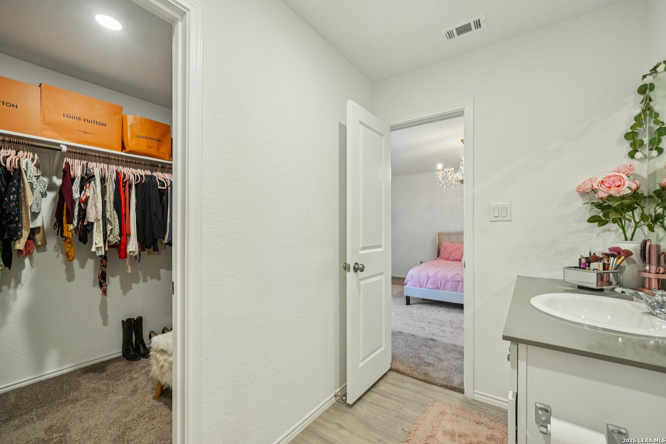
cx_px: 333
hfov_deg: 100.4
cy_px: 222
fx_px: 277
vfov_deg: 77.3
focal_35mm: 15
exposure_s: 1/40
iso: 800
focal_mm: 15
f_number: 7.1
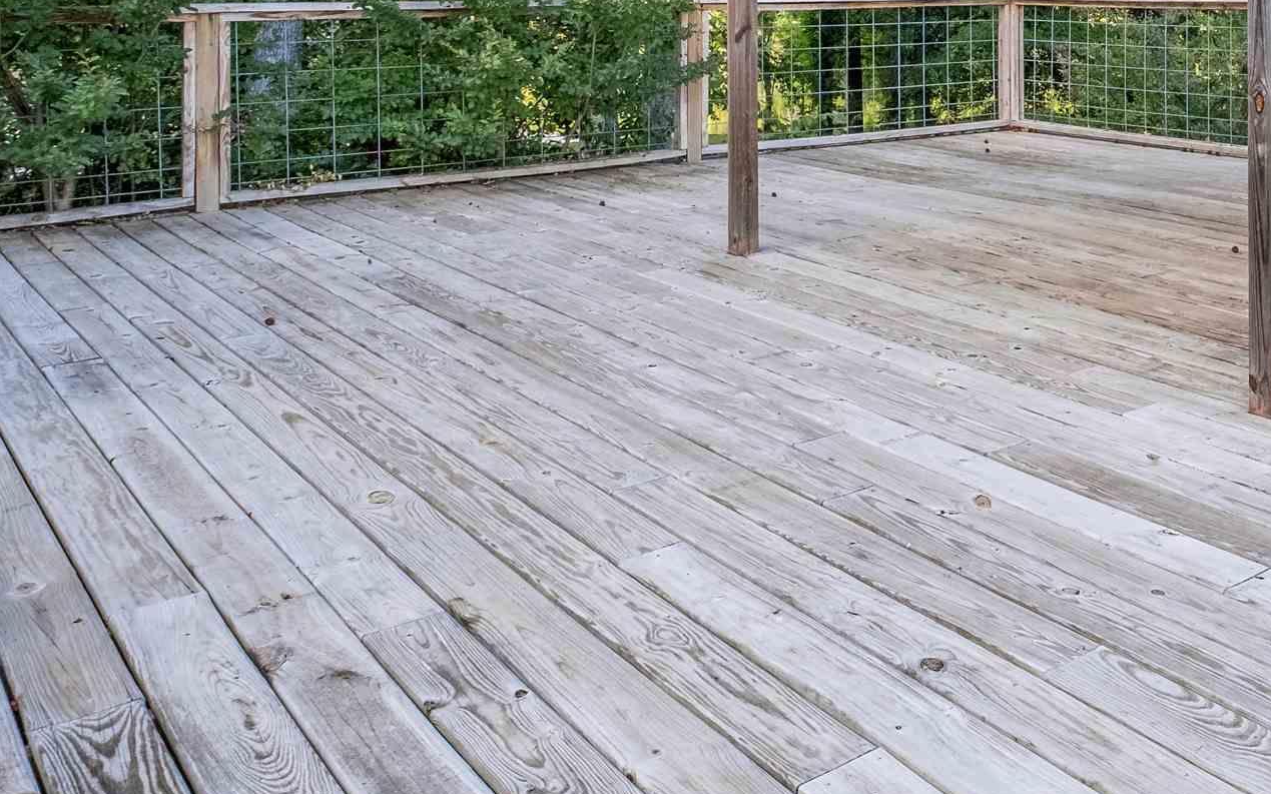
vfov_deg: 32.2
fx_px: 1282
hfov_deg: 44.9
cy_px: 38
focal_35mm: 37
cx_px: 1264
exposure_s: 1/125
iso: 800
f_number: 7.1
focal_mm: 10
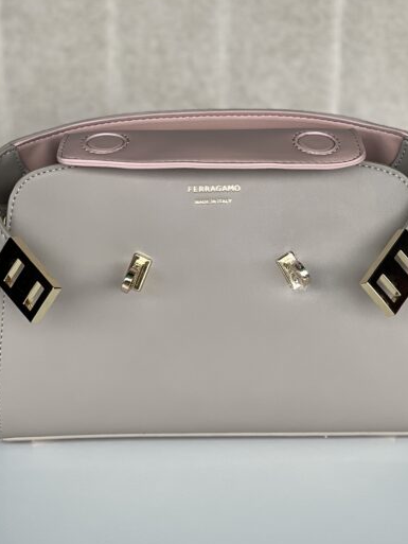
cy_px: 329
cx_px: 228
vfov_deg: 16.4
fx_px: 1885
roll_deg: +0.6
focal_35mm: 120
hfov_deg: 12.4
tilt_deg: -24.7
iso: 50
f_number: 2.8
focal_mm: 9
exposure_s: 1/121
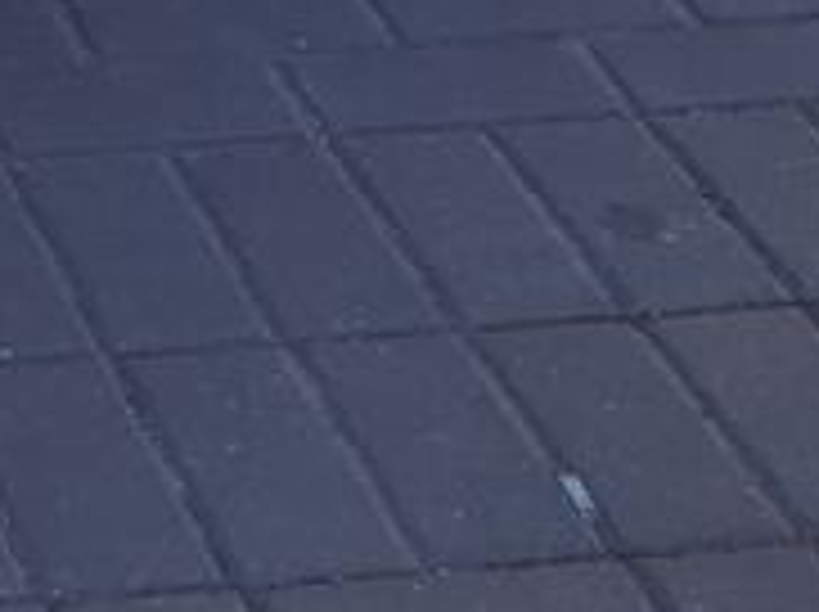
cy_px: -1094
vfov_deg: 8.5
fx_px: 3592
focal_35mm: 152
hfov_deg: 11.9
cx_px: -702
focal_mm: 5.54
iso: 50
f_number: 1.8
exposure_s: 1/2203
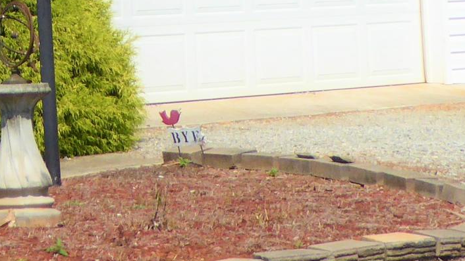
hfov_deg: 9.9
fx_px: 2626
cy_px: -308
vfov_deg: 5.5
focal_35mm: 213
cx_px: -163
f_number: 3.9
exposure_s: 1/1300
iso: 100
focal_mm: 7.8
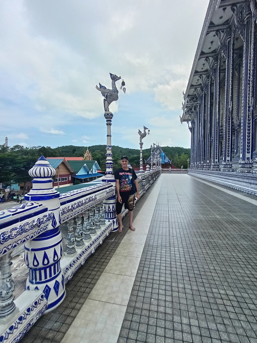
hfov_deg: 74.7
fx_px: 168
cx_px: 128
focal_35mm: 17
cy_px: 172
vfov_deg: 91.0
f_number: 2.2
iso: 101
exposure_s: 1/1642
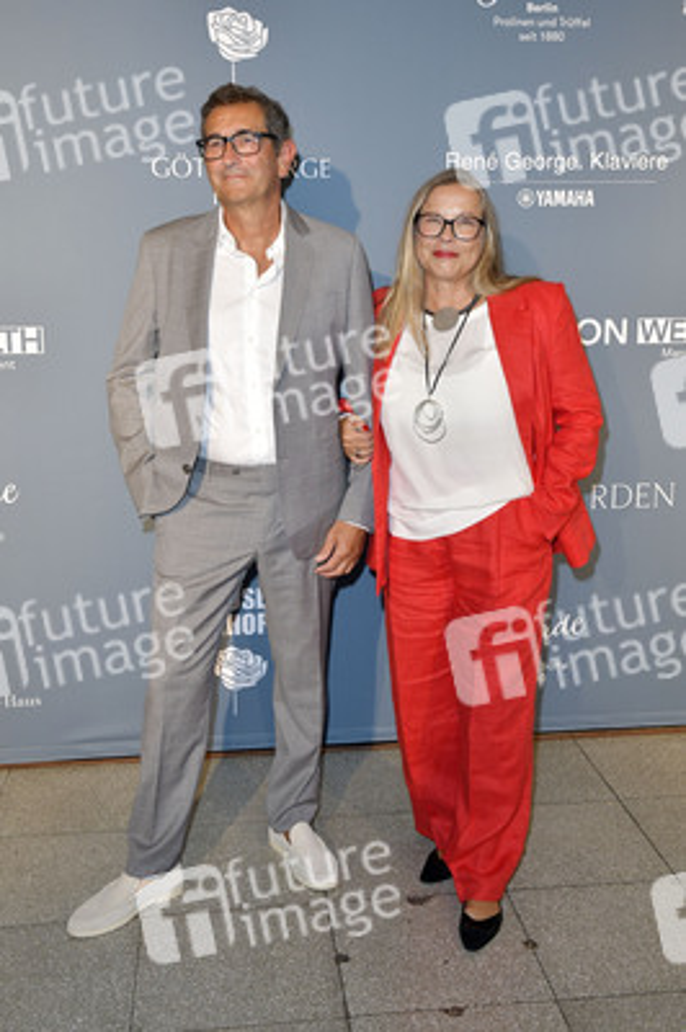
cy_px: 516
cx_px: 343
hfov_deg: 37.8
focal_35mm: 35
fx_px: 1002
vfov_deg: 54.5
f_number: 5.6
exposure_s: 1/200
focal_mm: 35
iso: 1250
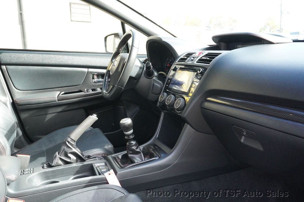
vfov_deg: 41.6
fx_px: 266
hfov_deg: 59.5
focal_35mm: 32
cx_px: 152
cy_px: 101
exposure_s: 1/250
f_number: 9
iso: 4000
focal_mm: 21
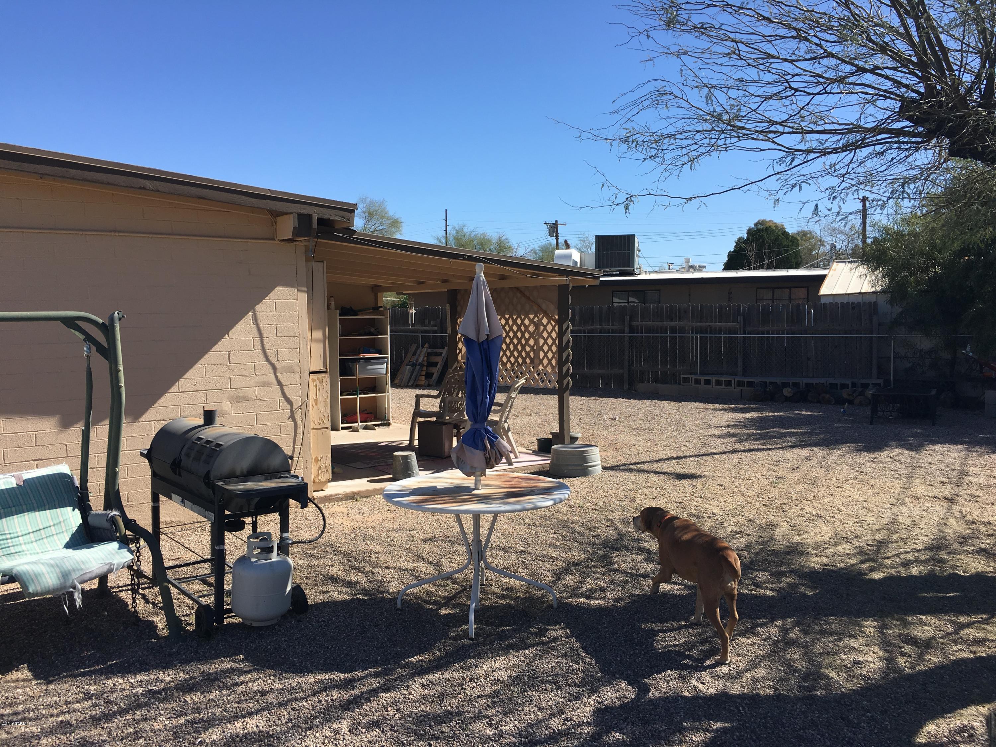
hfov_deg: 61.7
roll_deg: +1.3
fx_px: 834
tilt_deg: -4.7
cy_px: 374
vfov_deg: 48.2
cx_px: 498
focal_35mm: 29
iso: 25
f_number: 2.2
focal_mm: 4.15
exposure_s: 1/1326
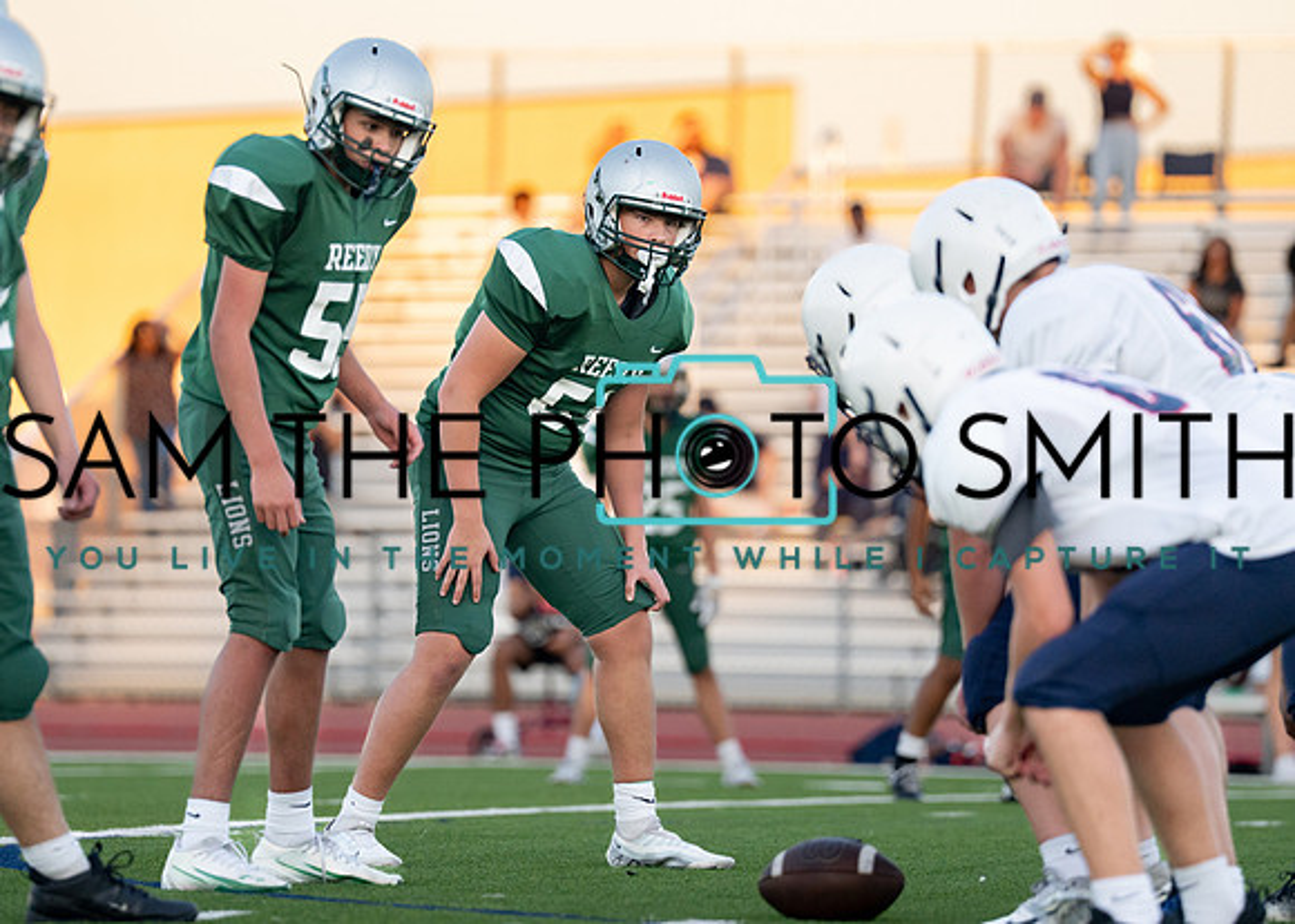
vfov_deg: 4.6
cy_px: 388
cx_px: 617
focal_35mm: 315
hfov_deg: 6.4
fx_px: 11567
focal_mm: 200
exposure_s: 1/2000
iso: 800
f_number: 2.8
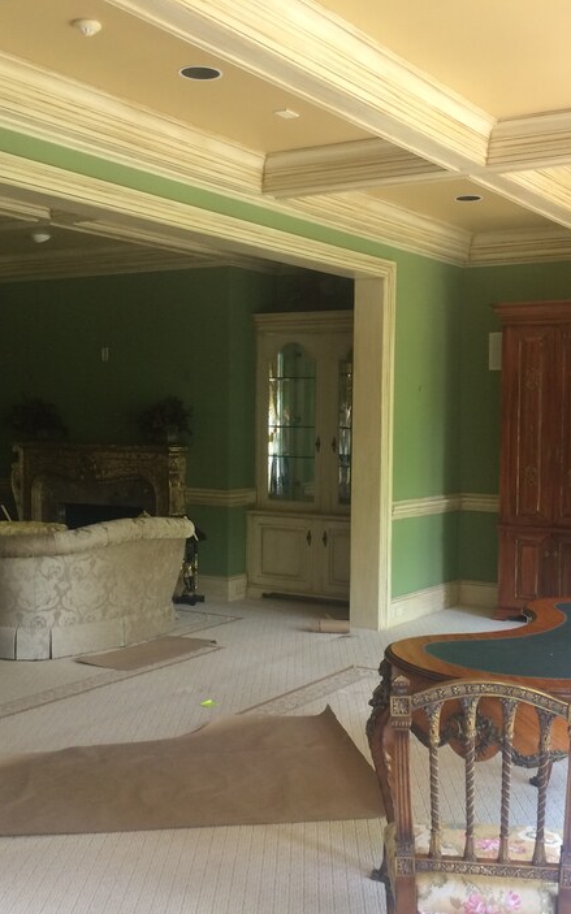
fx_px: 1046
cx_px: 325
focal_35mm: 42
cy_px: 465
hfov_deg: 30.5
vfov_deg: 47.2
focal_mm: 4.15
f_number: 2.2
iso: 64
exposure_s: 1/30
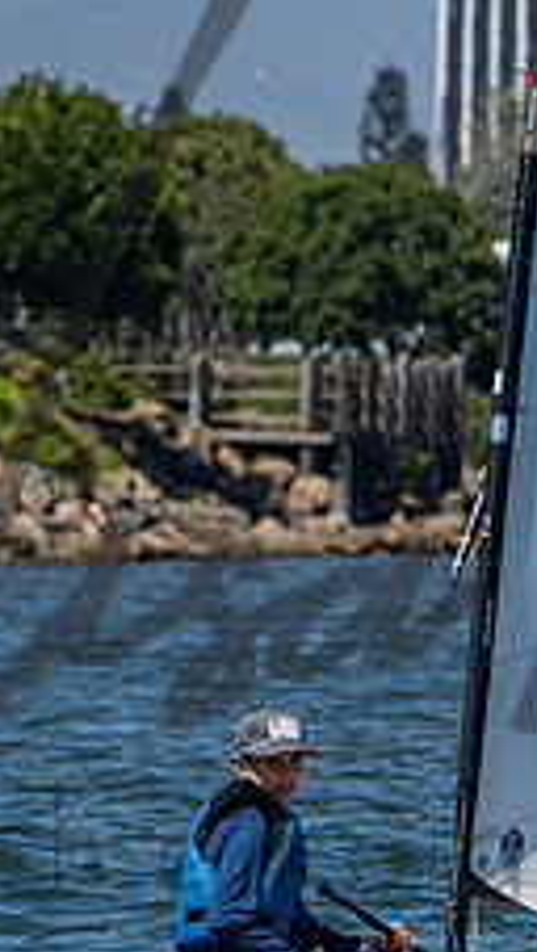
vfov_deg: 2.4
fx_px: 23044
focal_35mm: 912
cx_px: 564
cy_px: 700
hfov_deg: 1.3
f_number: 8
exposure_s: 1/1000
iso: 250
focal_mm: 270
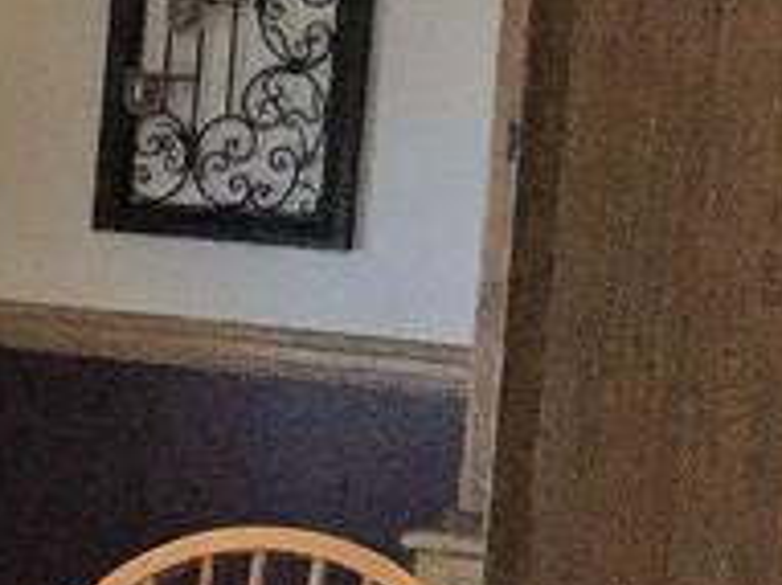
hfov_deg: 9.9
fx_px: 3748
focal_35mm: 166
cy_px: 446
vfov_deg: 8.9
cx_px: -1294
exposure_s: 1/30
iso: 125
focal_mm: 3.3
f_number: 2.4
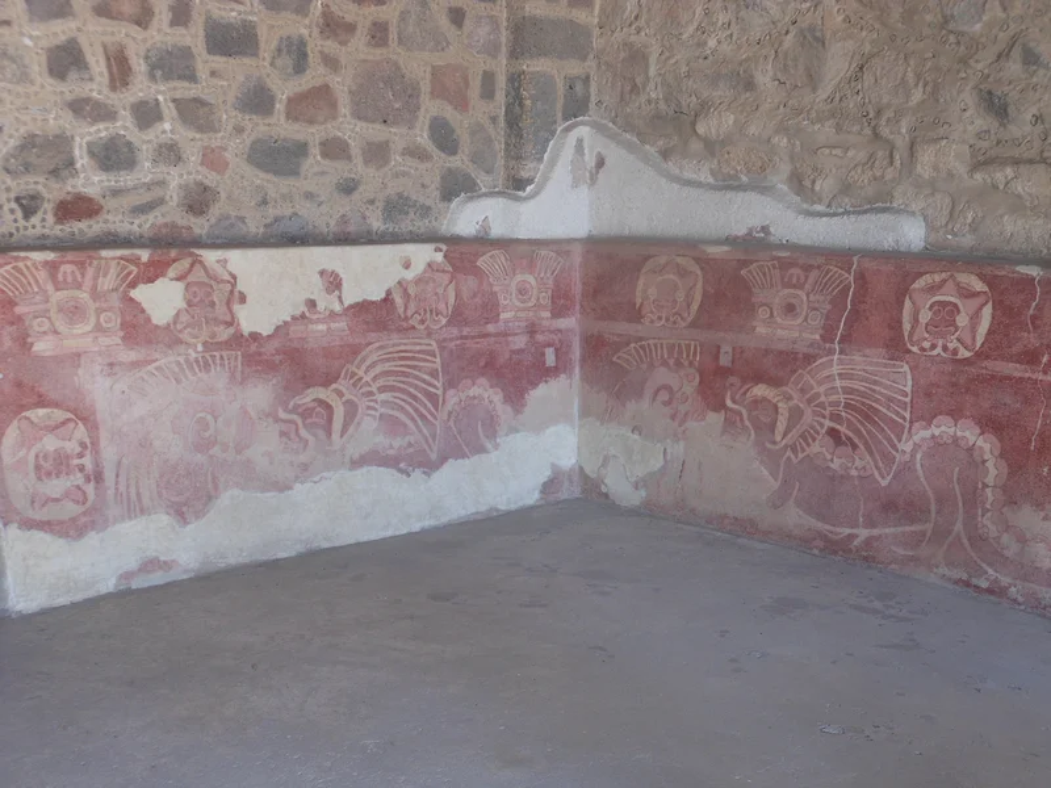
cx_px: 526
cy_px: 394
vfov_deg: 29.1
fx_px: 1518
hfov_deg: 38.2
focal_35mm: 50
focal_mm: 8.9
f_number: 4
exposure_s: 1/30
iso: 125
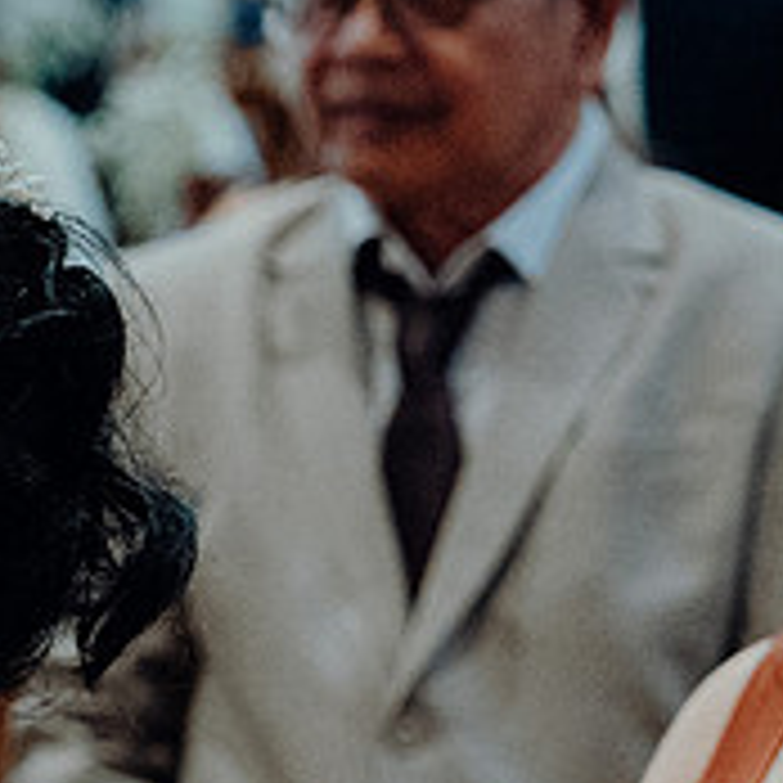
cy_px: 713
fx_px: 7626
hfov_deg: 5.8
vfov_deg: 5.9
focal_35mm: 298
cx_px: -500
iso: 5000
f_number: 3.5
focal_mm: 70
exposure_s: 1/160
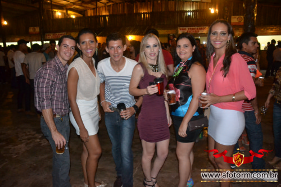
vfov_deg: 43.6
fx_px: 234
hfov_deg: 61.9
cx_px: 140
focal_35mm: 30
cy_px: 94
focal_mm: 20
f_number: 3.5
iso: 3200
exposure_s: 1/60
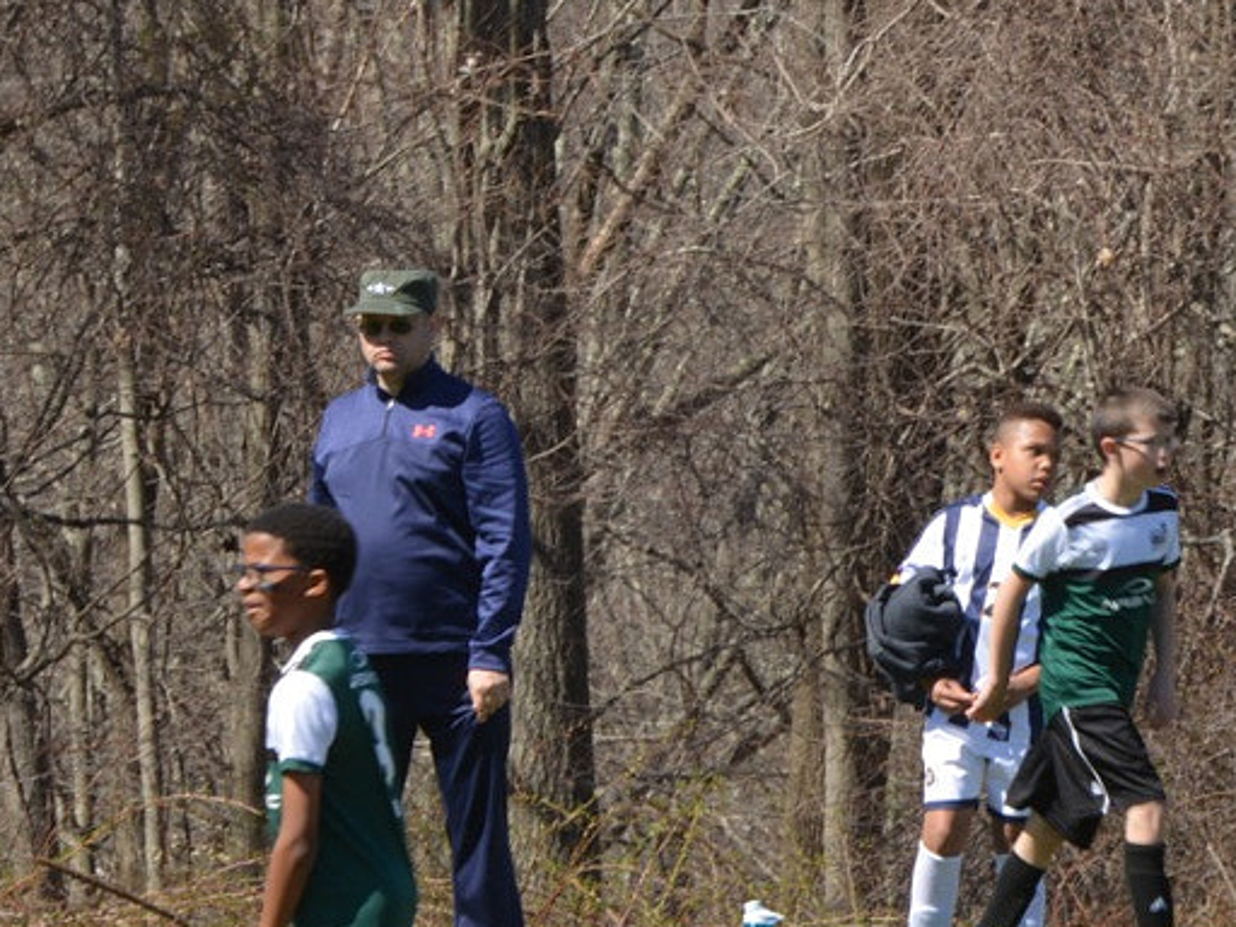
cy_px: 542
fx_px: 21459
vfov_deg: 2.5
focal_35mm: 601
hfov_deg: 3.3
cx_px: 1316
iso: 400
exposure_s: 1/80
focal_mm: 200
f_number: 22
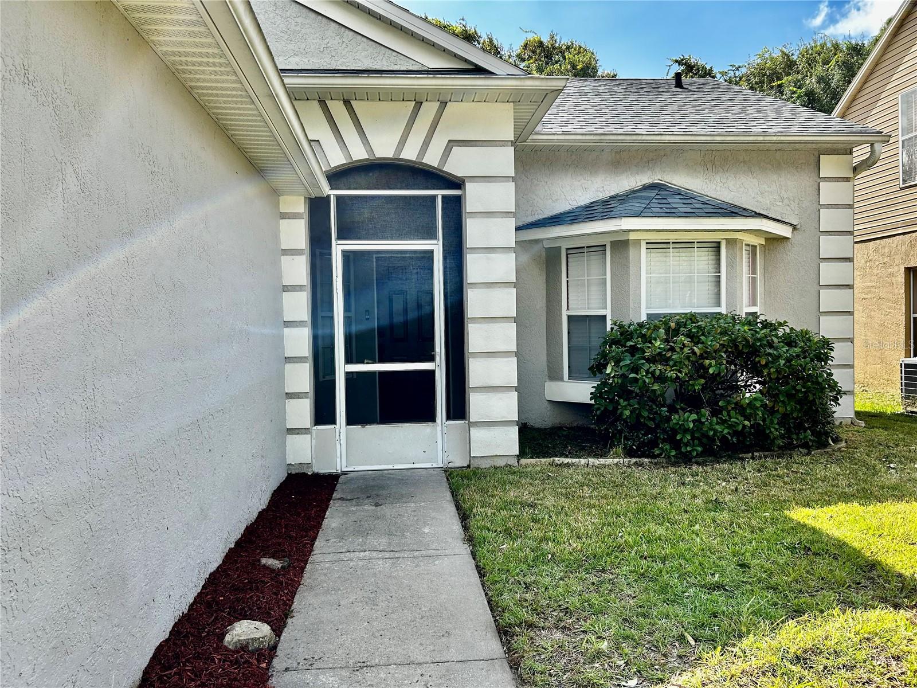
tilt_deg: -2.0
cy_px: 344
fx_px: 689
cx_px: 458
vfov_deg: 53.1
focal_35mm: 26
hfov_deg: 67.3
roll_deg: +0.8
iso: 50
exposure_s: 1/1079
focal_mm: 5.7
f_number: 1.5
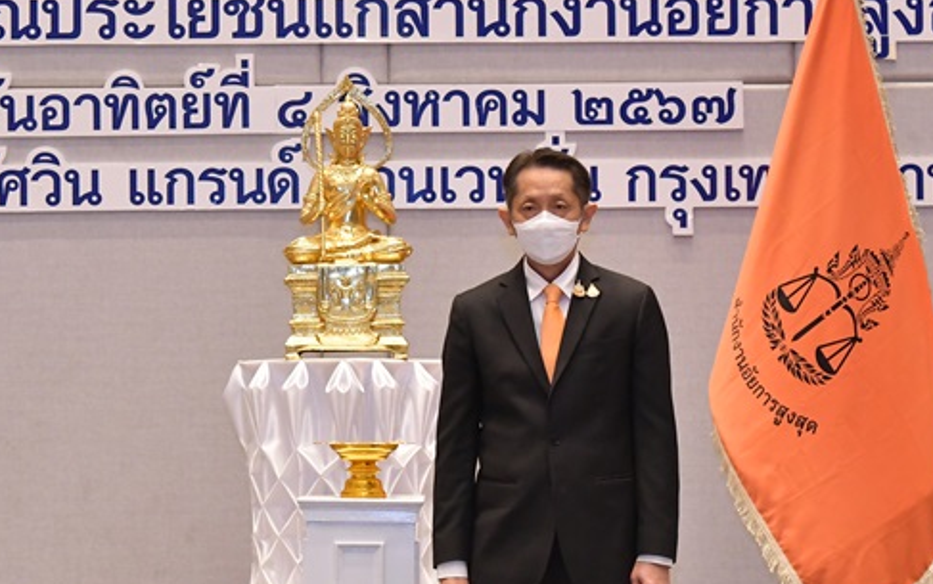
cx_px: 330
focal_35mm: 138
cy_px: 211
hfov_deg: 15.1
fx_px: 3511
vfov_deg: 9.5
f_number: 4.5
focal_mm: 55
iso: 2500
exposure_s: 1/125
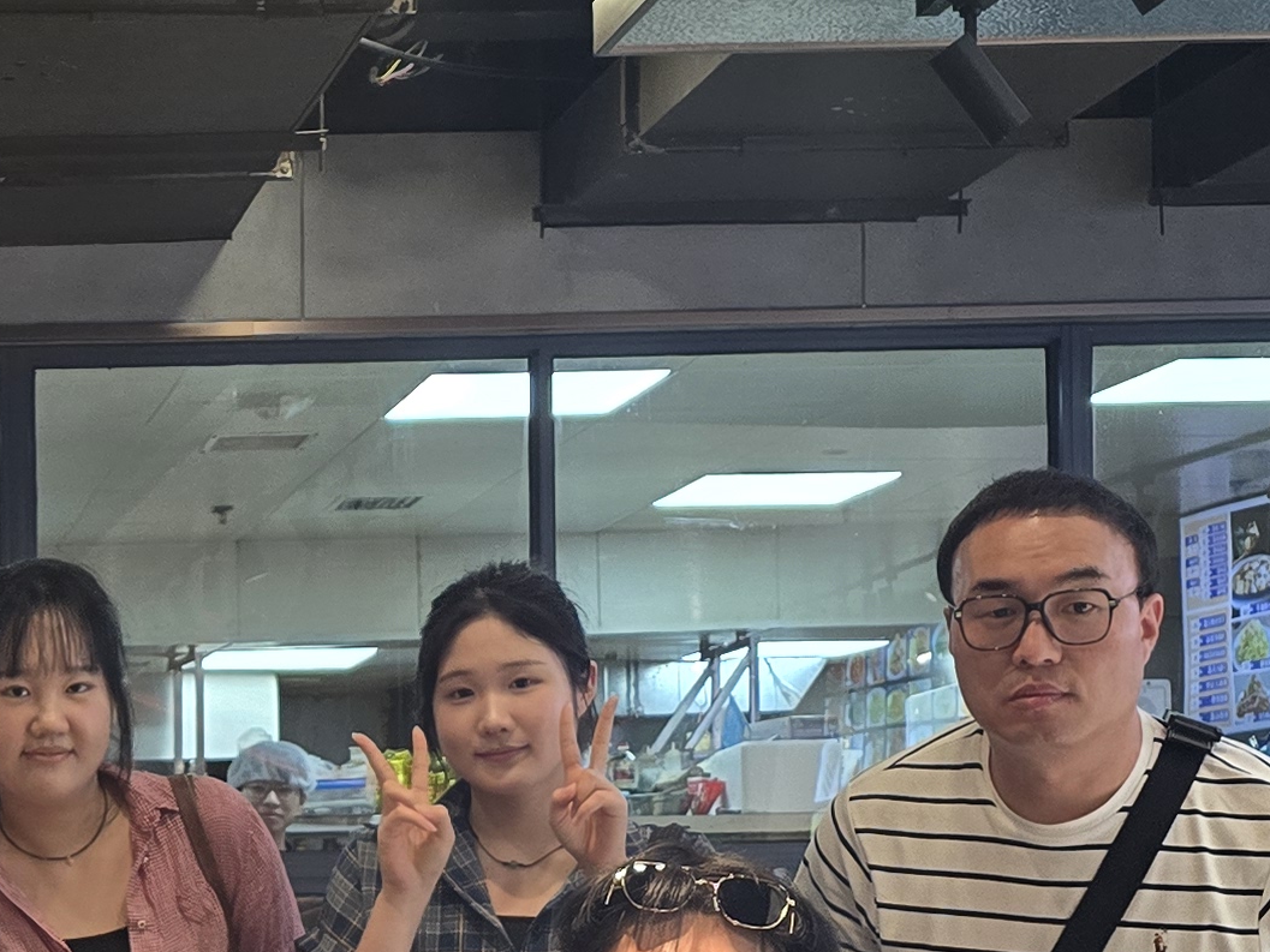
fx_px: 3192
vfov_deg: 16.6
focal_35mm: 87
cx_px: -153
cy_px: 994
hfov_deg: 21.3
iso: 125
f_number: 1.7
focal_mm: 6.3
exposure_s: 1/100
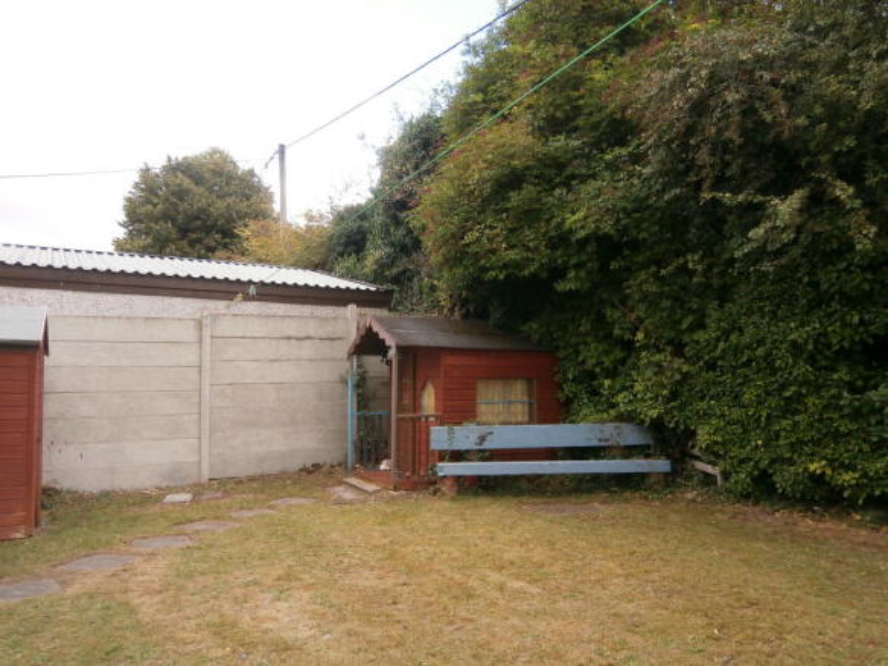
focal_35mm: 26
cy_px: 333
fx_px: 667
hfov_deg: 67.3
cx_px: 444
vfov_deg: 53.0
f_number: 2.8
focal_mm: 4.7
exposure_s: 1/200
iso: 80
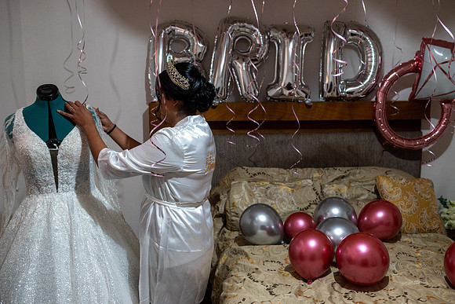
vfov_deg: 37.9
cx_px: 228
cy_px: 152
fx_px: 442
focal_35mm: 35
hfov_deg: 54.4
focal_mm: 35
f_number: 3.5
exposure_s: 1/125
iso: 1600
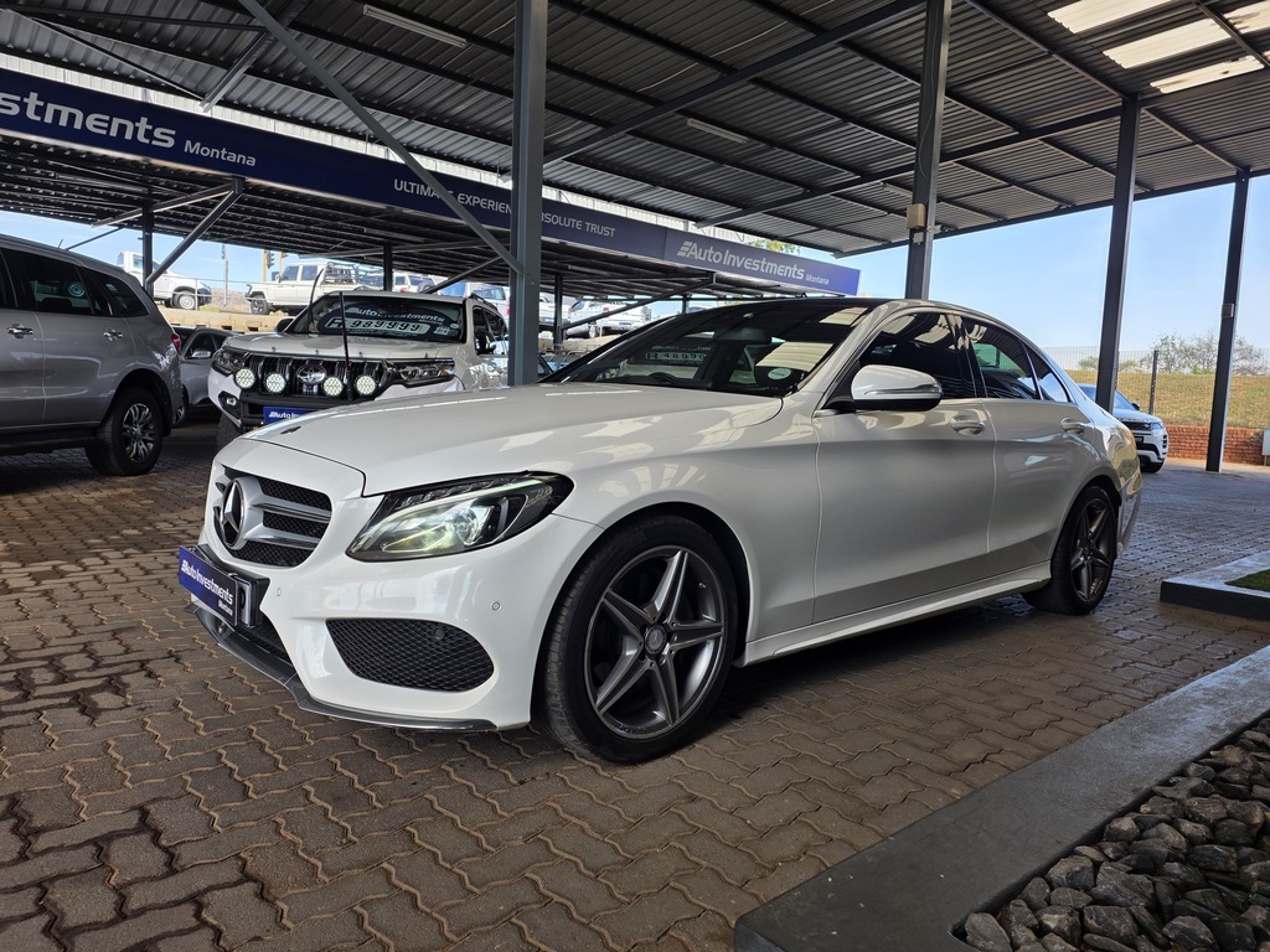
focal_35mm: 23
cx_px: 635
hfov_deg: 73.9
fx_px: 844
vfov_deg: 58.9
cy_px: 476
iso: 12
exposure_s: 1/176
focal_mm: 6.25
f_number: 1.7
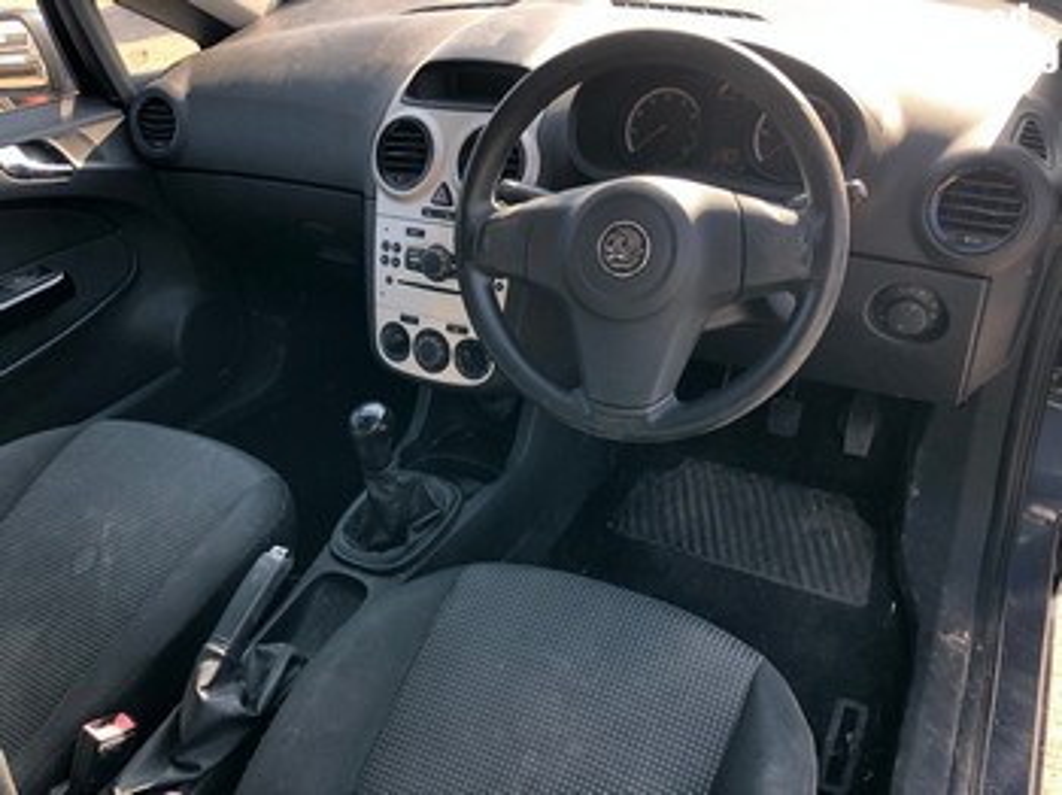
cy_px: 398
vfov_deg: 49.7
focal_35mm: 28
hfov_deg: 63.5
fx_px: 858
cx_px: 531
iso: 40
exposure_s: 1/120
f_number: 1.8
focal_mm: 4
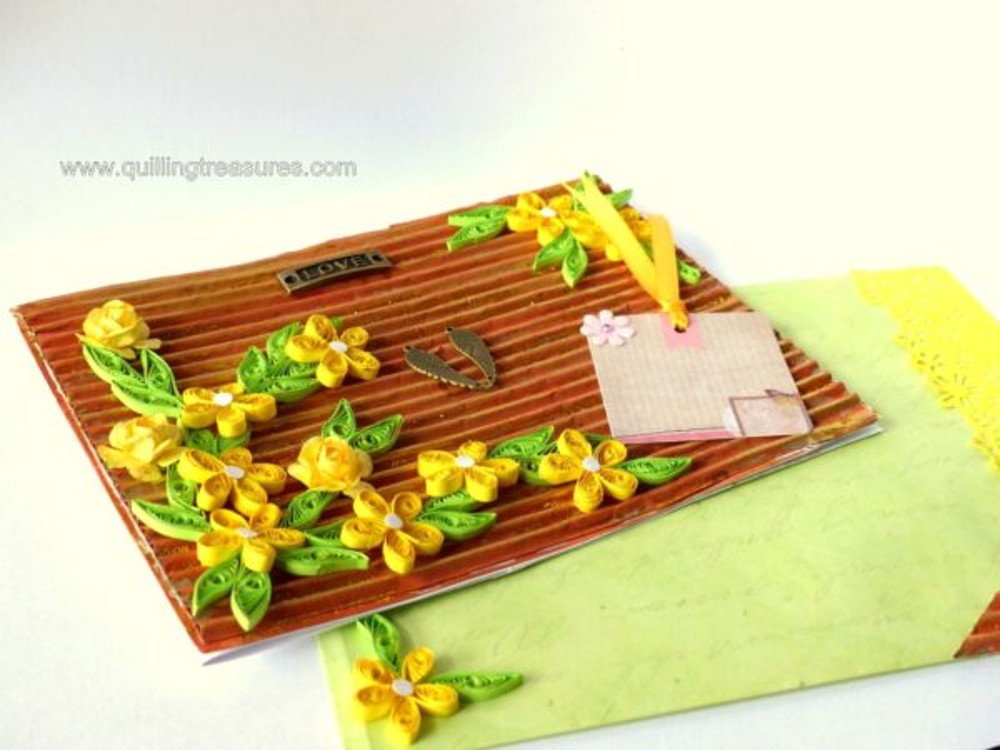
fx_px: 1560
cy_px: 375
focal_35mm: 54
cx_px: 500
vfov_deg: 27.0
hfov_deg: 35.5
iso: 100
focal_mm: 9.8
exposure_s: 1/200
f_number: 2.8
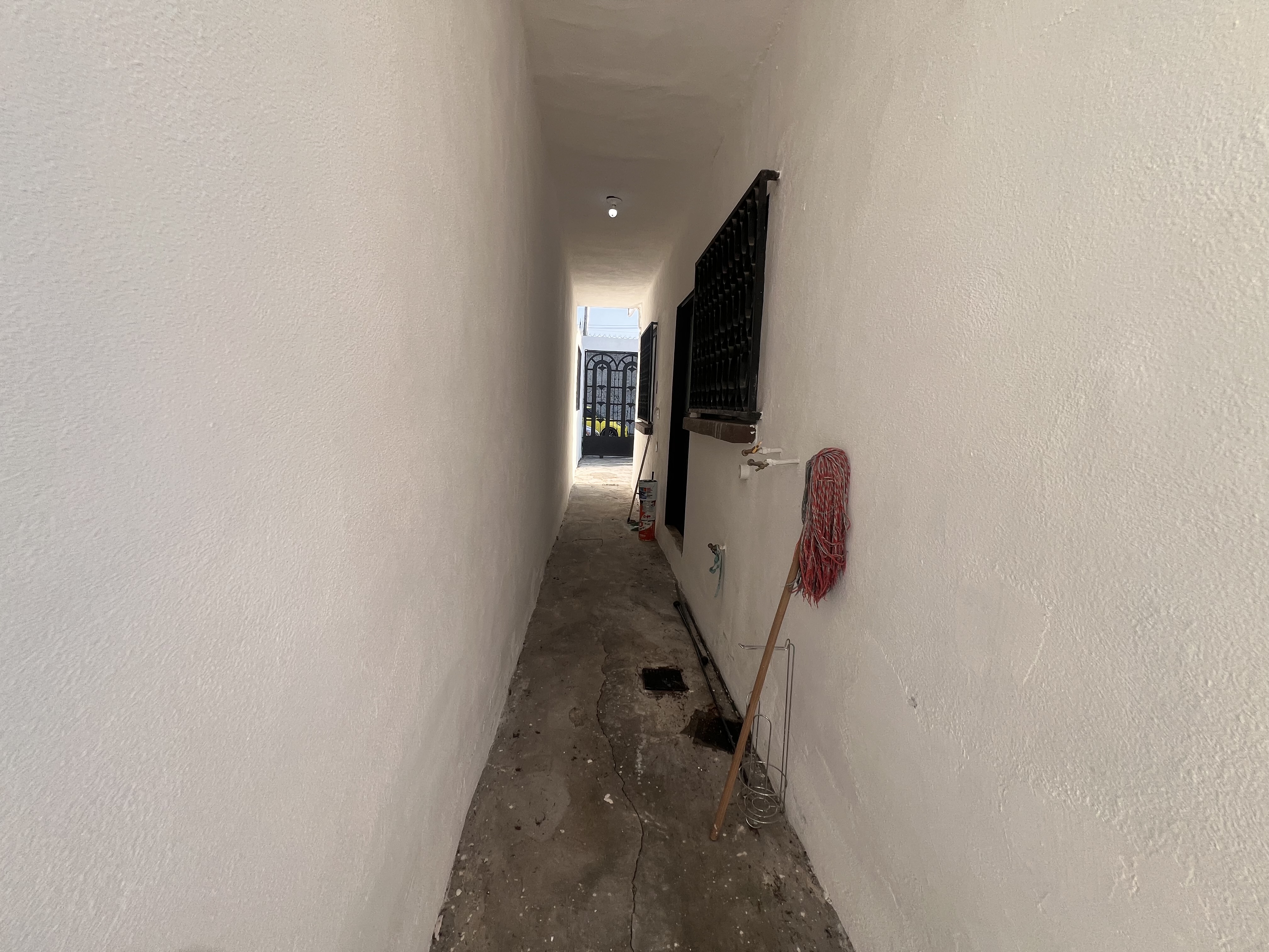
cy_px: 476
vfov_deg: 89.9
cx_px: 634
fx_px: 477
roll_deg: -2.2
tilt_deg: -8.7
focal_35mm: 13
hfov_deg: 106.2
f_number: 1.8
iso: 32
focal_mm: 1.57
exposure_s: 1/342
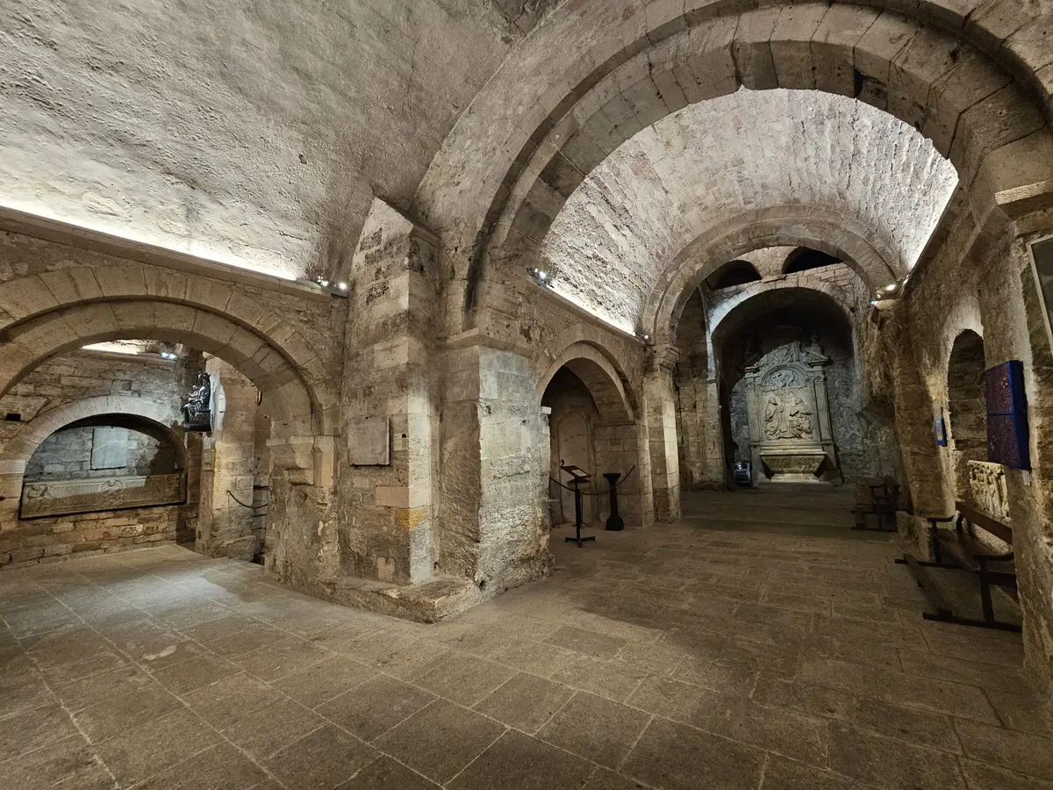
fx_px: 395
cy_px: 395
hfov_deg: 106.2
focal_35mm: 13
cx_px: 526
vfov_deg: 89.9
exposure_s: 1/26
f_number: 2.2
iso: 640
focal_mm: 2.2
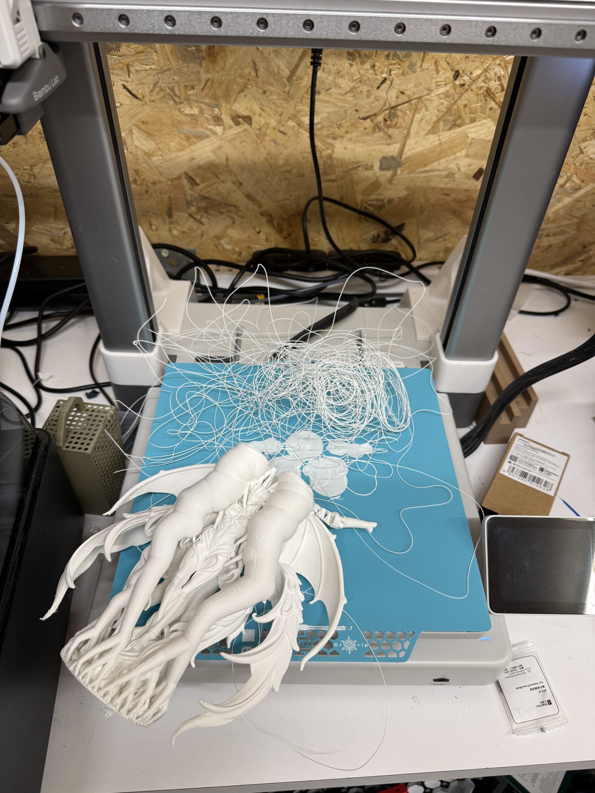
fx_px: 550
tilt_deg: -45.4
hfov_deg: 56.8
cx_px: 298
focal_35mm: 24
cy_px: 396
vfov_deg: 71.6
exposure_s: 1/100
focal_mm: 6.76
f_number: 1.78
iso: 125
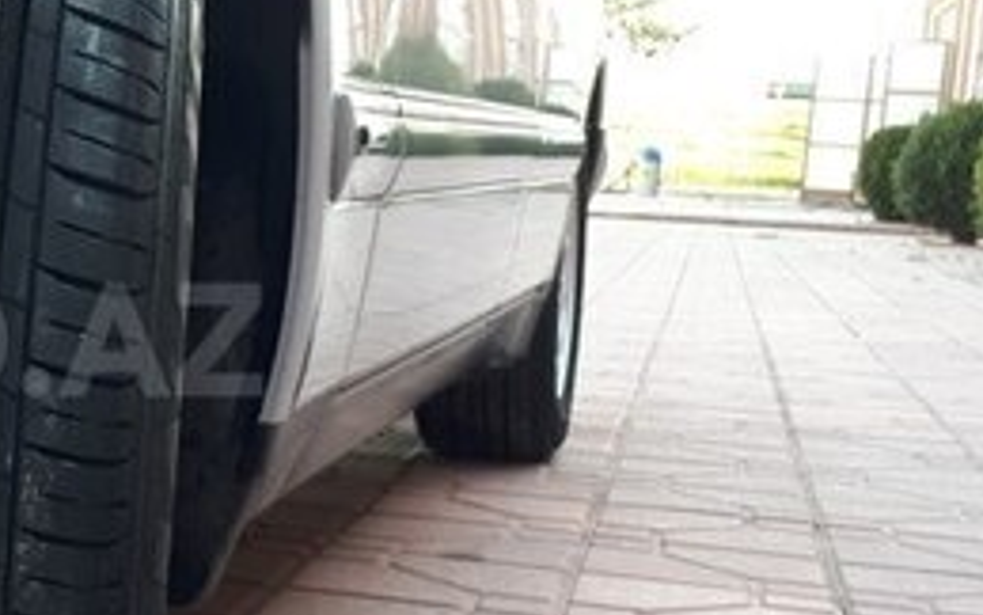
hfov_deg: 25.9
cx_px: -125
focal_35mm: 73
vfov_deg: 17.9
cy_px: 340
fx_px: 1956
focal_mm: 3.6
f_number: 1.9
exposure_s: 1/50
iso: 64
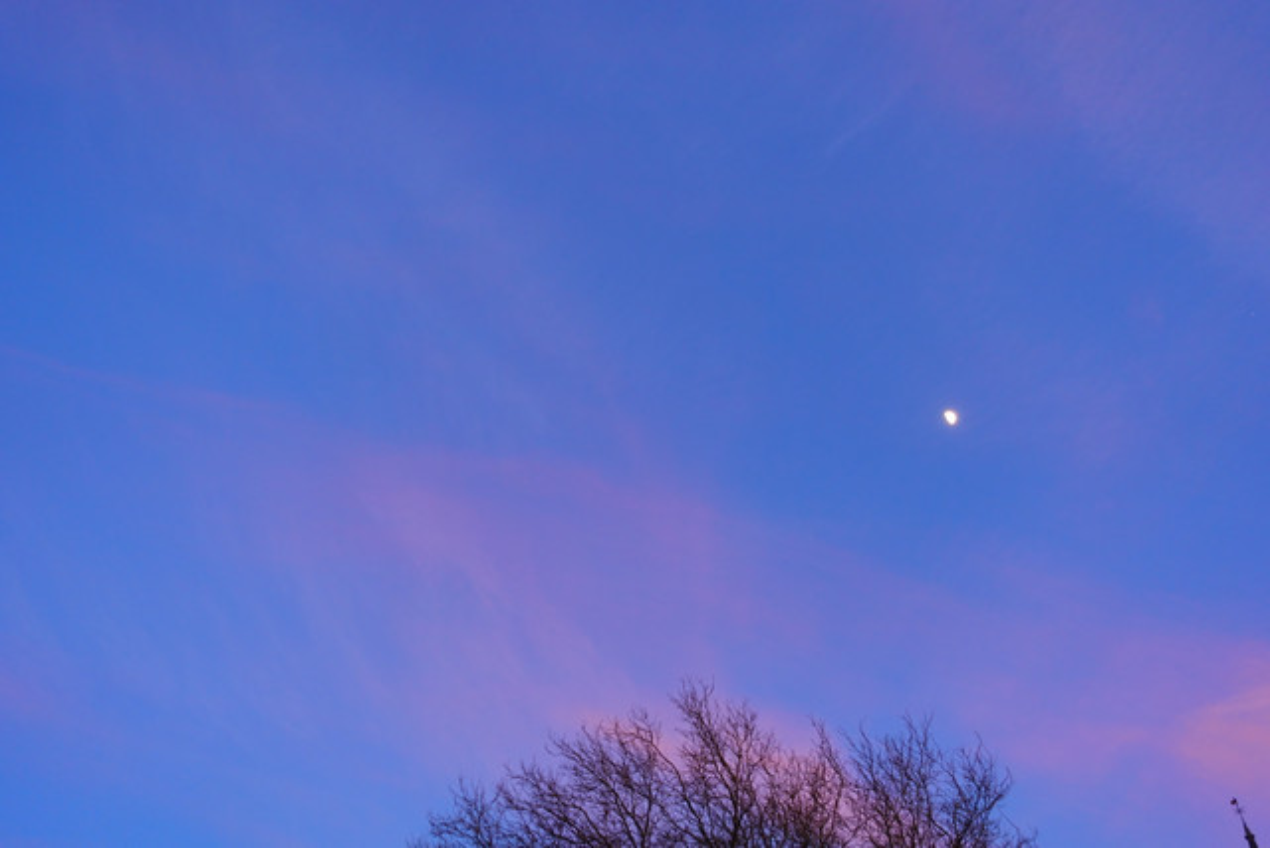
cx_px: 635
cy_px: 424
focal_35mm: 35
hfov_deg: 54.4
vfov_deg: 37.9
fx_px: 1235
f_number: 2.8
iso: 200
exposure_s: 1/50
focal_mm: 12.99
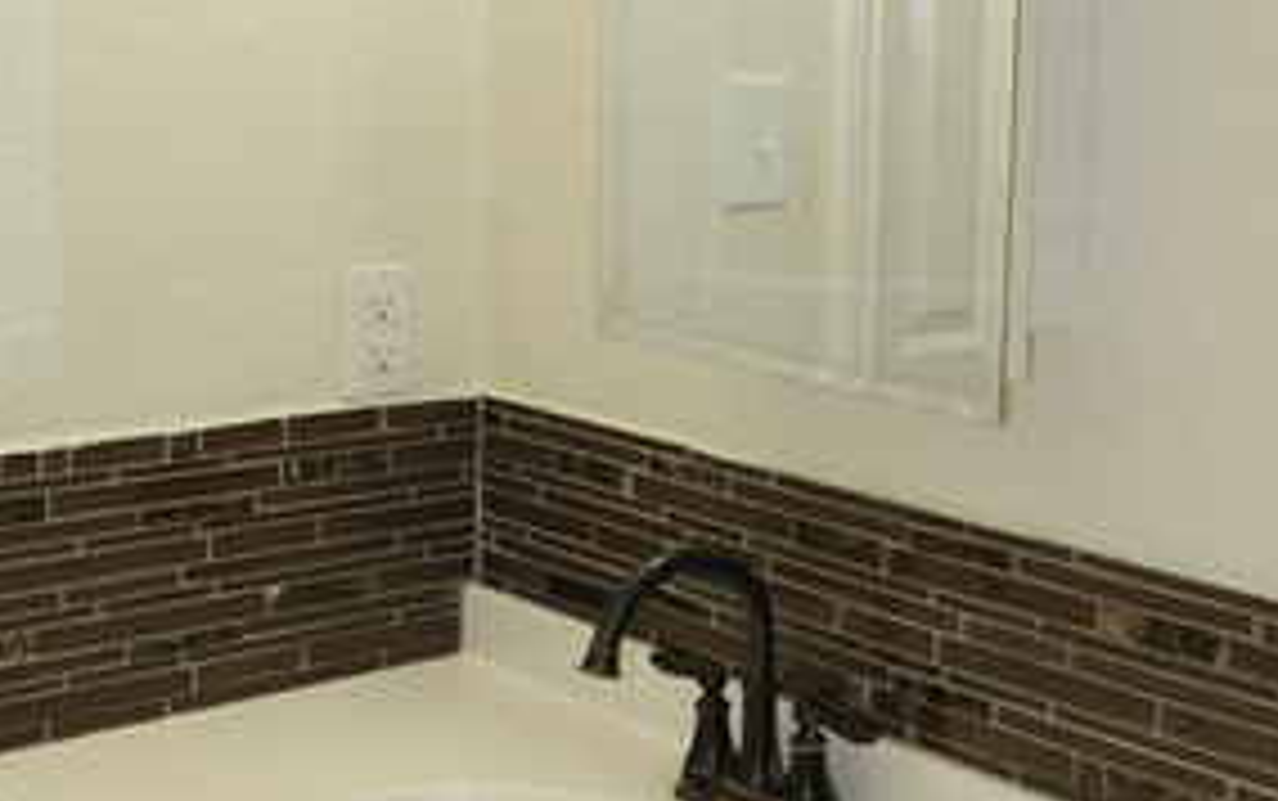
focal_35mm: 62
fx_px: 2161
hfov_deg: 32.8
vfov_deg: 20.9
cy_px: 234
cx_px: 808
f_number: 4
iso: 320
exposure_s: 1/100
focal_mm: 18
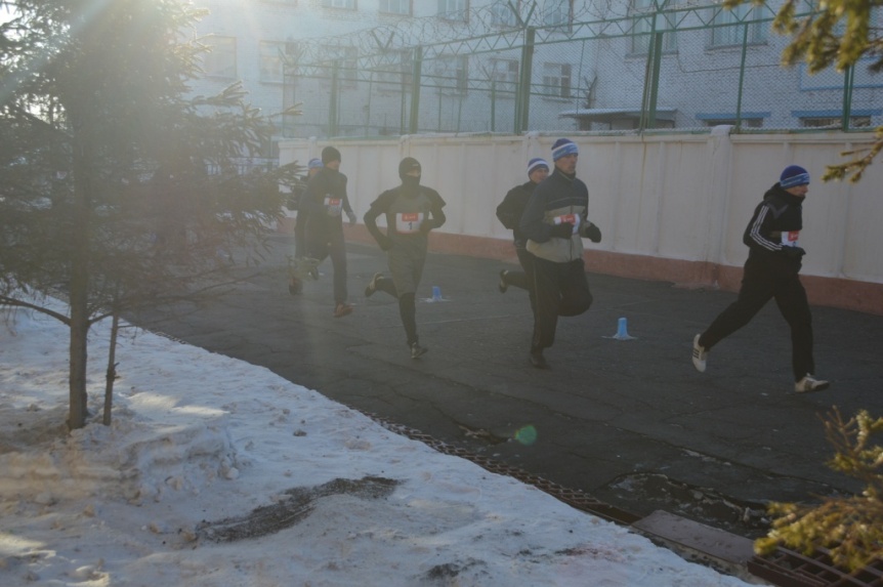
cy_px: 294
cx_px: 442
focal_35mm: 44
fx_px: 1066
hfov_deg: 45.0
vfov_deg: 30.8
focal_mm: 29
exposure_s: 1/200
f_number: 7.1
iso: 100
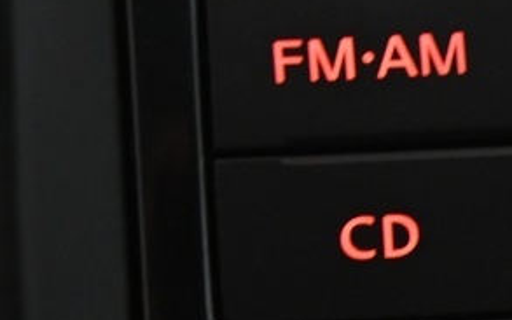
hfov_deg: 6.9
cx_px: 1069
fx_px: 4102
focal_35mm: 294
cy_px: 308
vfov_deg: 4.5
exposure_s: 1/25
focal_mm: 52
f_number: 4
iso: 2000
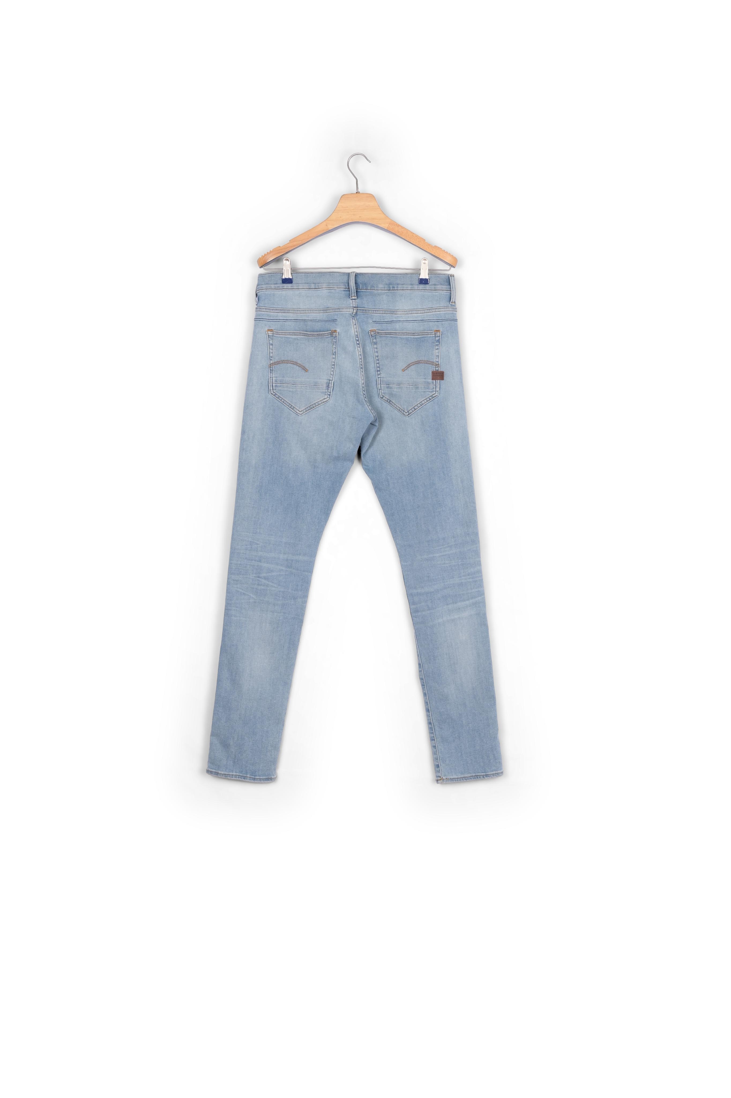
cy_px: 549
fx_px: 1158
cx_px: 366
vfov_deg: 50.7
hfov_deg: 35.0
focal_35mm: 38
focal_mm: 38
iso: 100
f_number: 11
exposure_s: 1/125
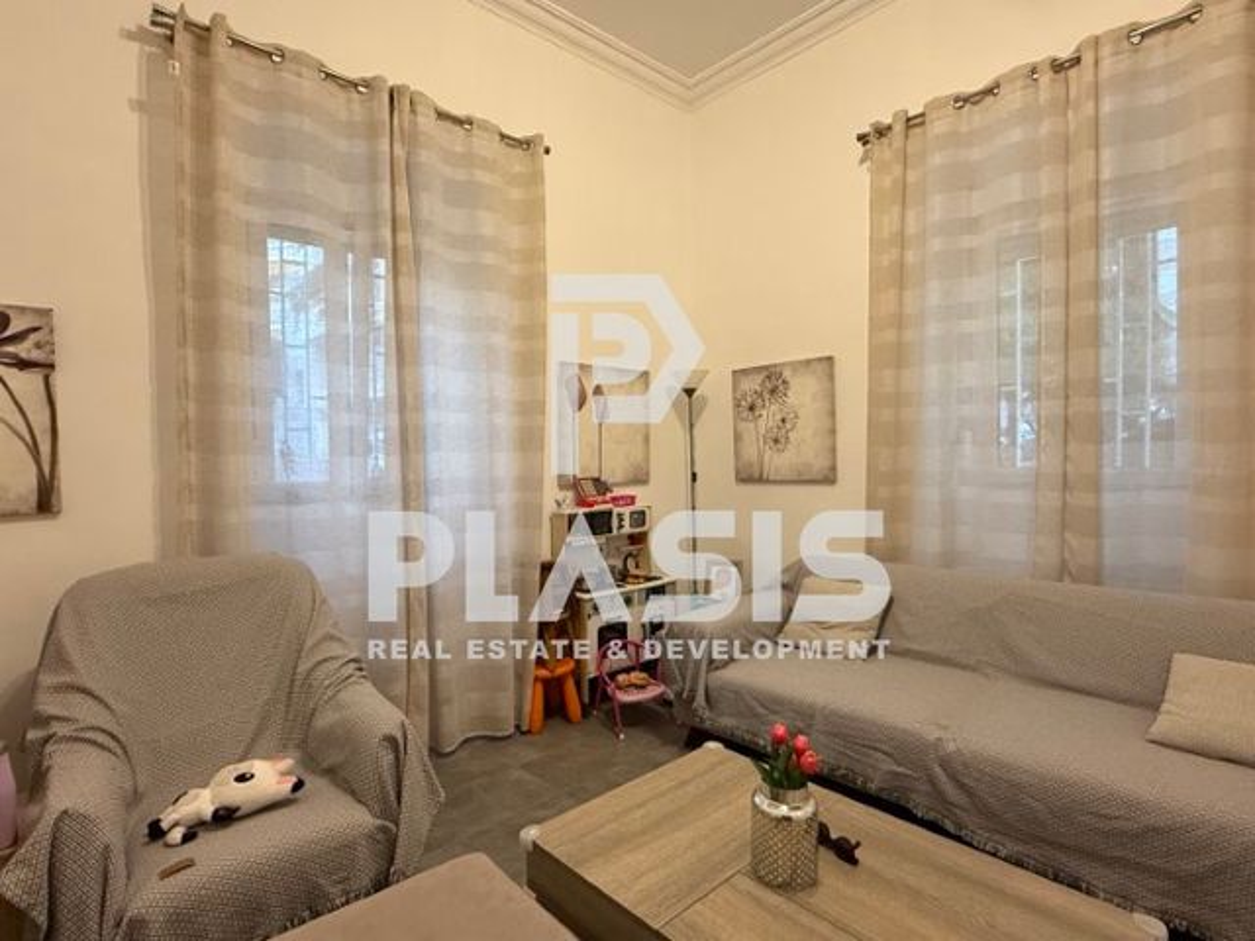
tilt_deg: -1.5
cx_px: 628
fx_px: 508
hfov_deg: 102.1
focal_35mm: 14
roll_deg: +1.3
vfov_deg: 85.7
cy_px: 470
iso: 320
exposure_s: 1/50
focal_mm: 2.22
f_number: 2.2
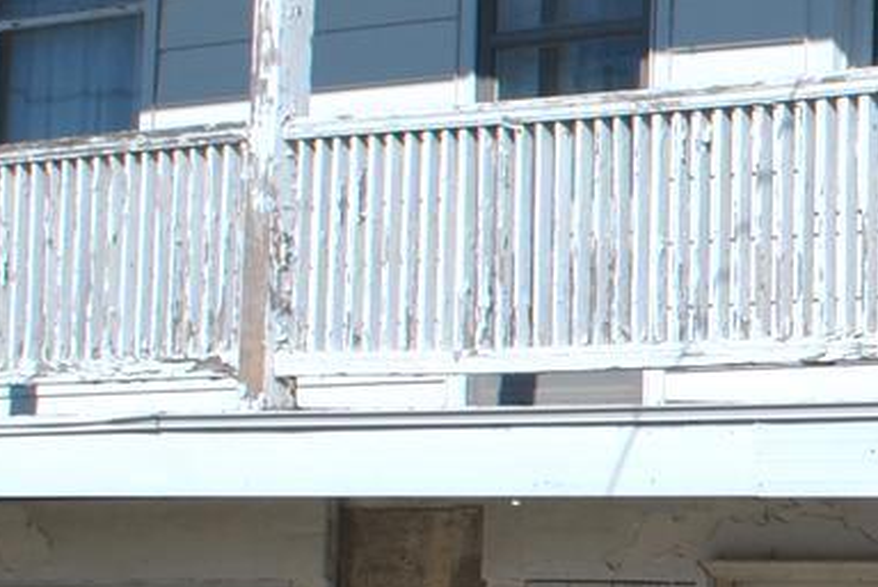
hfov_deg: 11.9
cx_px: 1520
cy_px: 279
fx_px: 3907
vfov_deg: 8.6
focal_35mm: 160
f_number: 9
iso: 100
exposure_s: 1/320
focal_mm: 20
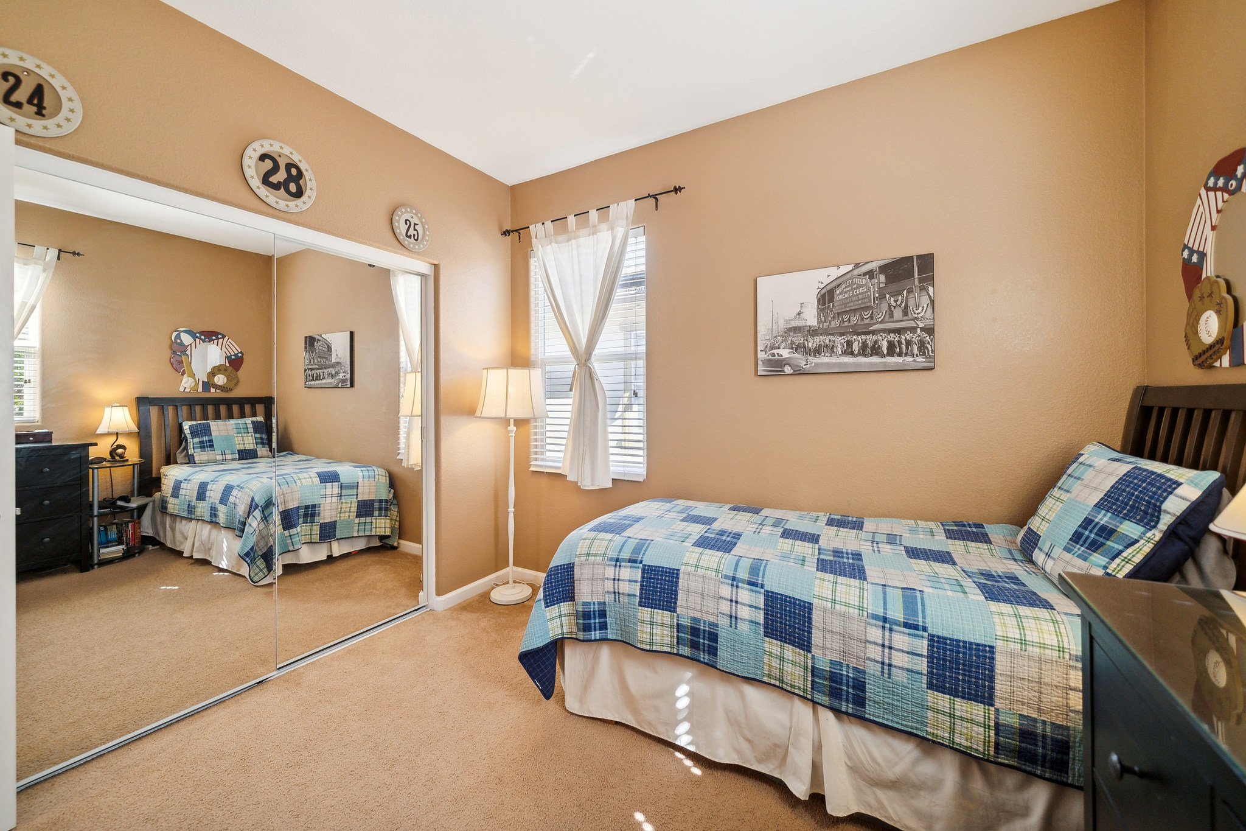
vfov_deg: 85.4
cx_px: 623
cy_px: 416
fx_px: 450
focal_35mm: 13
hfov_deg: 108.3
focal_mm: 13
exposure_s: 1/60
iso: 400
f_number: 4
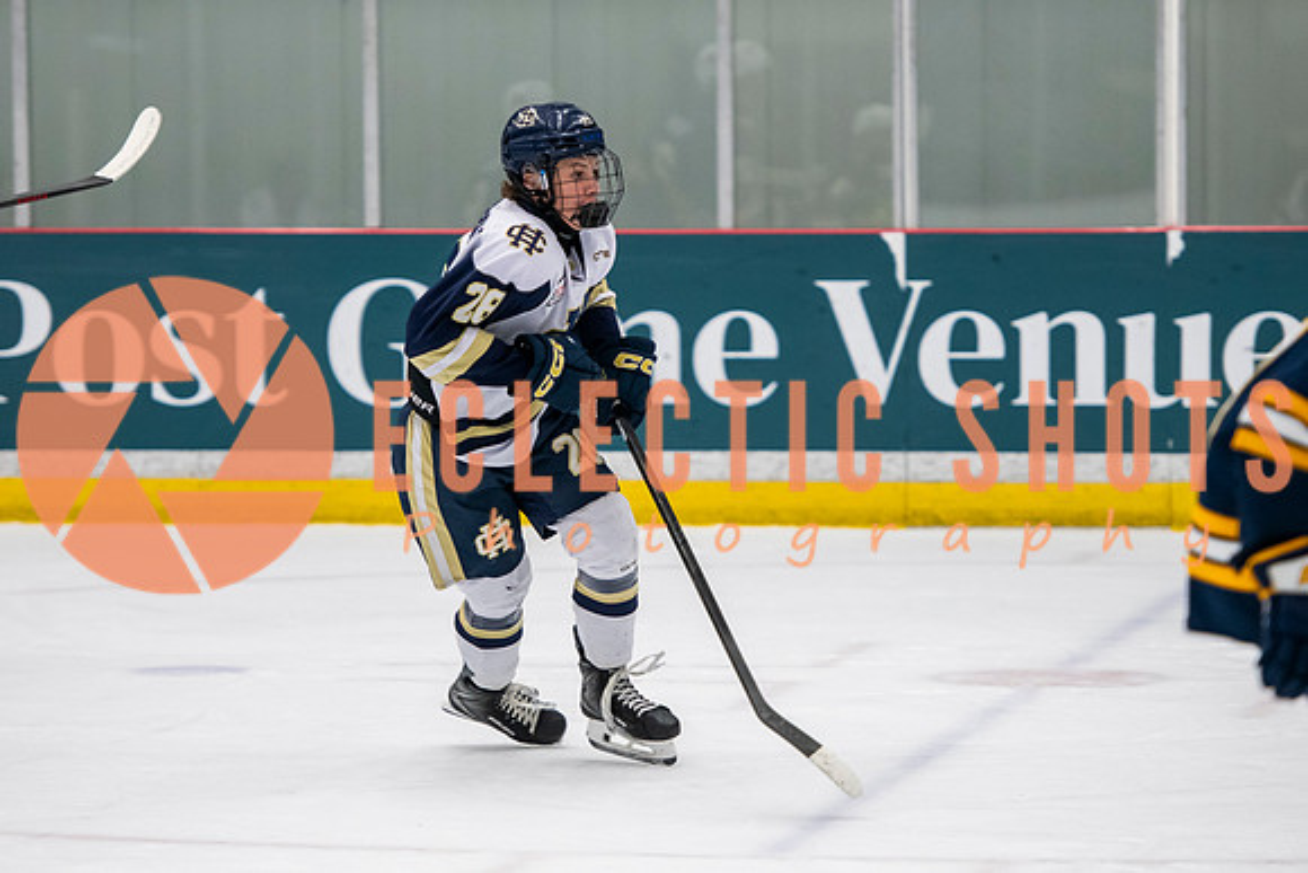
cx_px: 627
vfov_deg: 6.4
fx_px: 7866
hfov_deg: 9.5
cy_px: 416
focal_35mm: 216
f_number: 3.2
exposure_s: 1/640
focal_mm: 150
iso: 2000
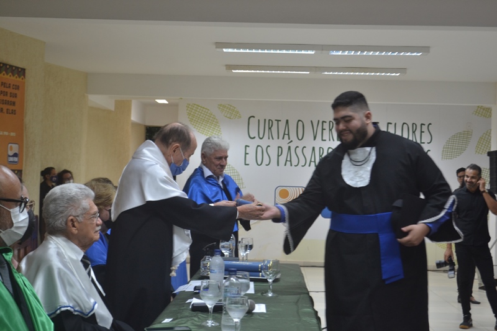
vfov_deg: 21.6
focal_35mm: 63
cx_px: 248
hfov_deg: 31.9
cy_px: 166
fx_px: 870
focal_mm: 42
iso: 400
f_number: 5.3
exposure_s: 1/25
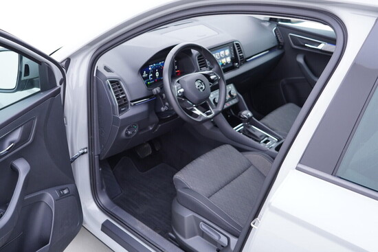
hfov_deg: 53.1
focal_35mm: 36
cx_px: 189
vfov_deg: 36.9
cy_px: 126
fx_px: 378
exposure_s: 1/40
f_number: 2.8
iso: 250
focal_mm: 24
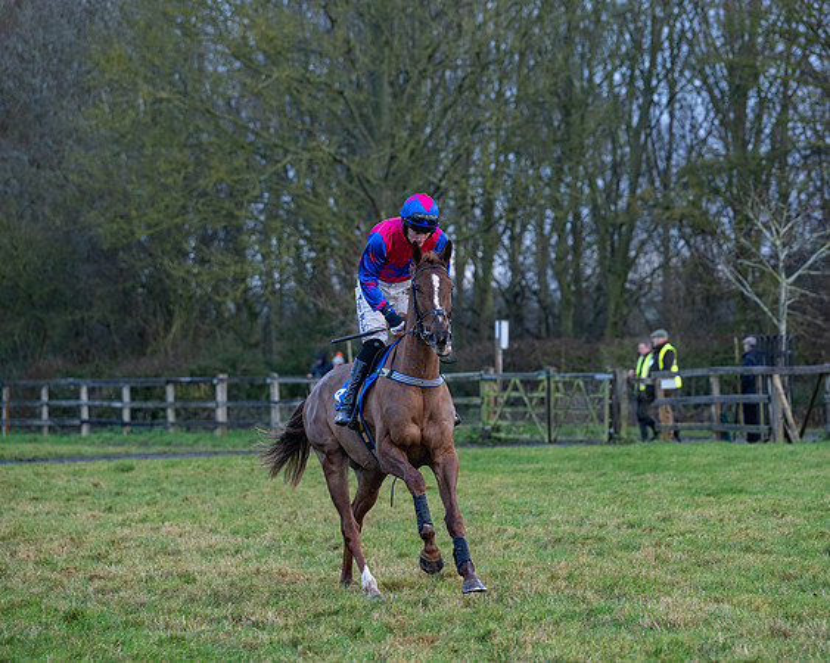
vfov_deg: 9.8
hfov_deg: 12.2
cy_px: 332
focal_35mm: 158
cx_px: 429
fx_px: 3872
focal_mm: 140
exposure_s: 1/500
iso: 800
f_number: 4
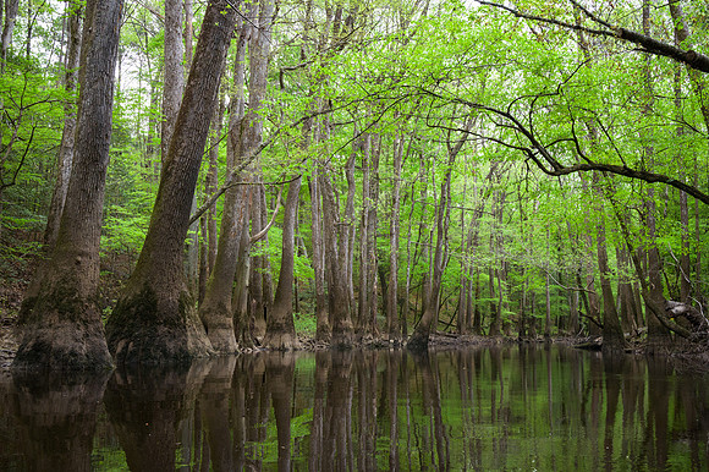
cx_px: 350
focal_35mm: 38
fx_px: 746
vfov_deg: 35.1
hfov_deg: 50.9
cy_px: 230
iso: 1600
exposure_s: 1/200
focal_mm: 37
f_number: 10
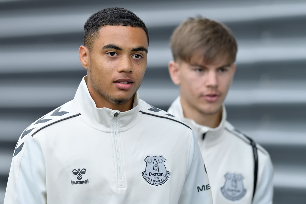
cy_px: 102
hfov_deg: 5.2
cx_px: 153
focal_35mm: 400
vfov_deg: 3.4
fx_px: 3400
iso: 500
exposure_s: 1/1000
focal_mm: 400
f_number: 2.8
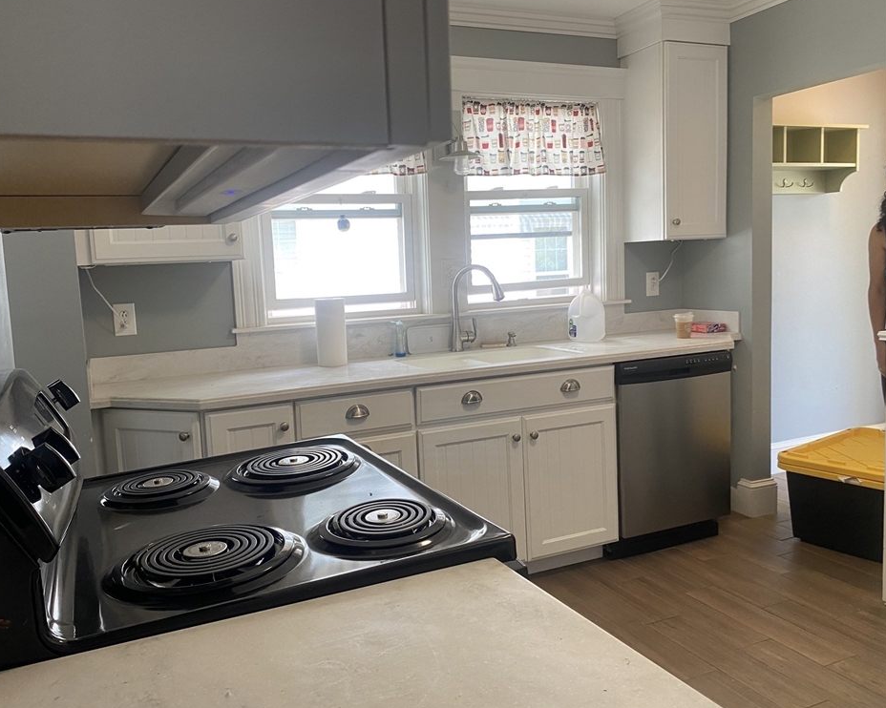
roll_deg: +2.2
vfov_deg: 51.5
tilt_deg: -6.6
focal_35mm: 28
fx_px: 734
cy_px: 352
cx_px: 402
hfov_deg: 62.1
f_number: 1.8
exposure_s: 1/60
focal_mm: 4.25
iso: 80
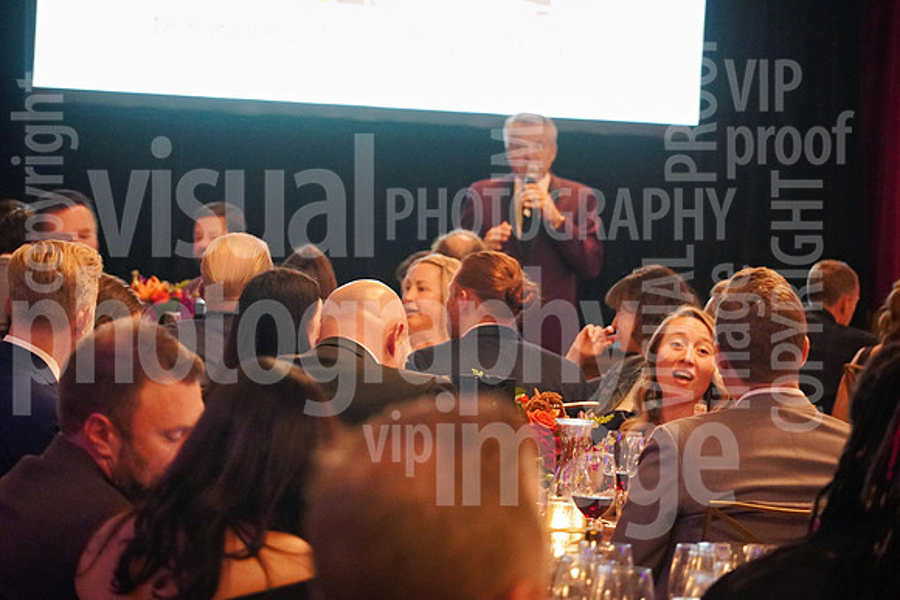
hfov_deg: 10.2
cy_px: 300
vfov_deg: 6.8
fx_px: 5063
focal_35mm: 202
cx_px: 450
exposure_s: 1/13
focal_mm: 135
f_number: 5.6
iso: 6400
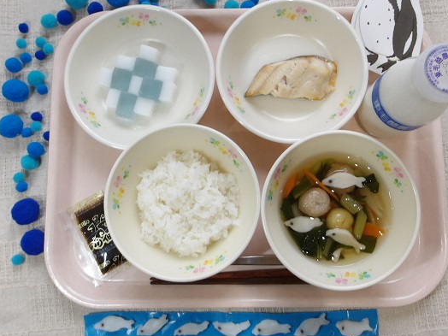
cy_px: 149
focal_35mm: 33
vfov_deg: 42.9
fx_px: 427
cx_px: 232
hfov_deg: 55.3
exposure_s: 1/60
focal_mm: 4.9
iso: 123
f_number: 3
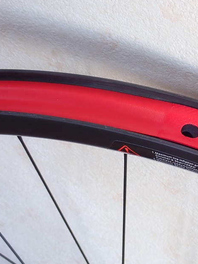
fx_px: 1000
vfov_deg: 15.1
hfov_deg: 11.2
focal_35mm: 131
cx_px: 185
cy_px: 125
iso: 100
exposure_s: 1/4
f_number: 5.6
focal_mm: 14.62
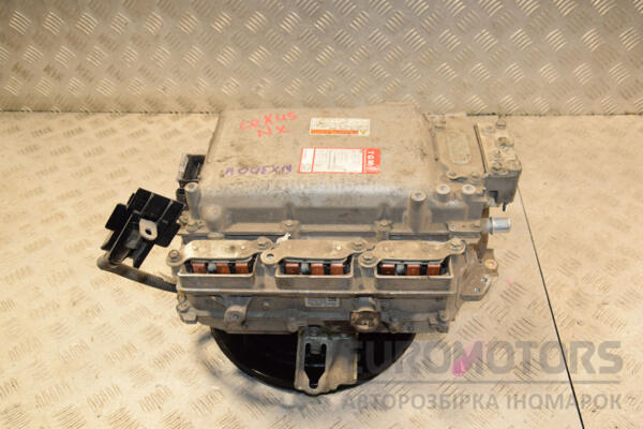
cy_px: 214
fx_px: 589
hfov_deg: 57.2
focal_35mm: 33
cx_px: 322
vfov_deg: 40.0
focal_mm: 22
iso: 800
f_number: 6.3
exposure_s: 1/200
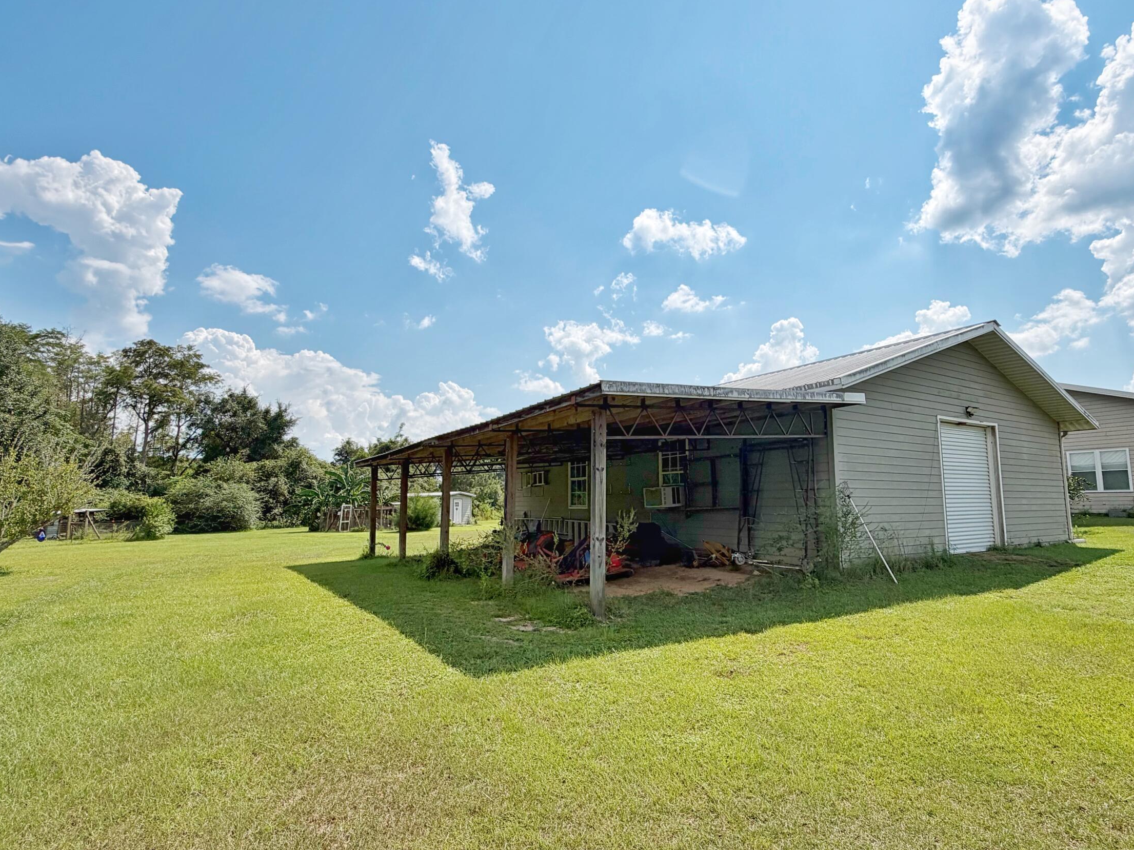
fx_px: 622
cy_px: 427
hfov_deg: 84.5
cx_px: 611
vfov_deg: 68.7
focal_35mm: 19
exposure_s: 1/1431
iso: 20
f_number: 2.2
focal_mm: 2.22
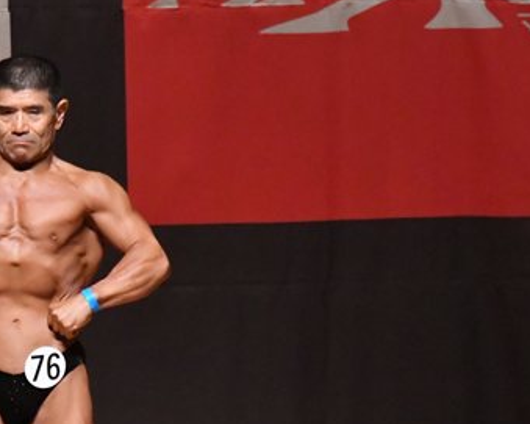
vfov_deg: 2.5
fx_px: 9597
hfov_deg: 3.2
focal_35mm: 612
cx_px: 4
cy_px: 349
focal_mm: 190
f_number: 5.6
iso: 10000
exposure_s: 1/400
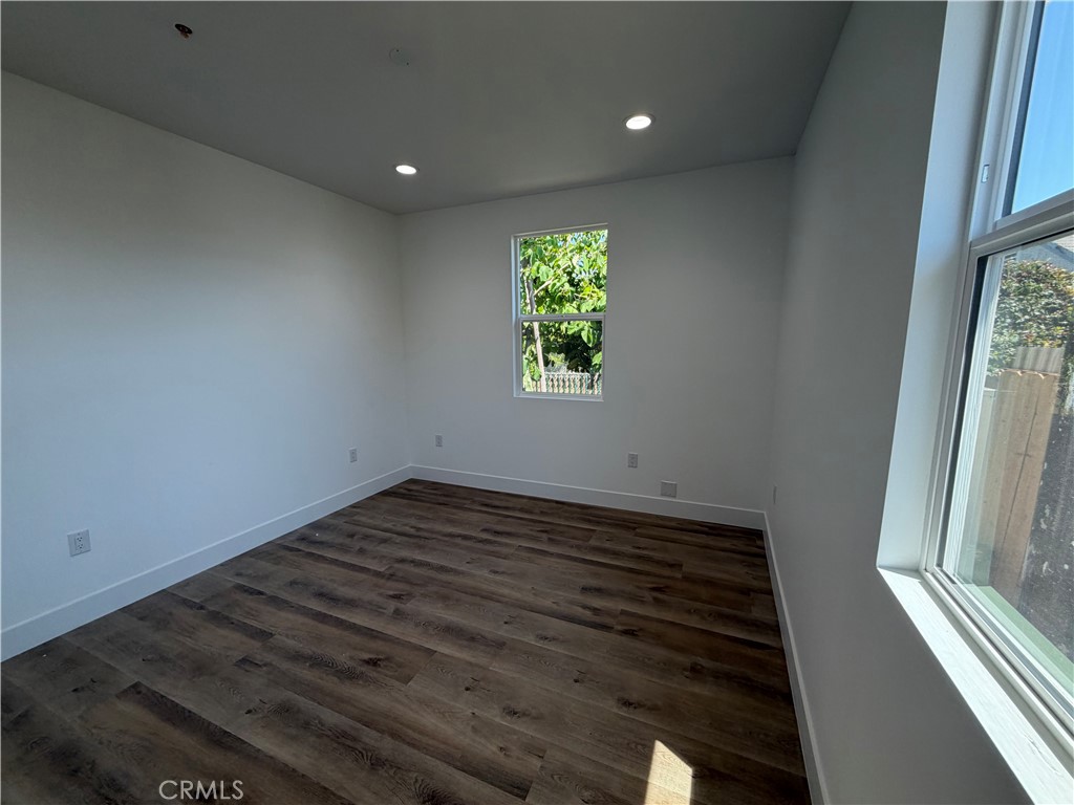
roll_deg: +0.8
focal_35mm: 14
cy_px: 402
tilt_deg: -9.7
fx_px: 434
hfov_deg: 102.1
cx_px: 537
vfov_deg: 85.7
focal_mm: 2.22
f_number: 2.2
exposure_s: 1/121
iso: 64
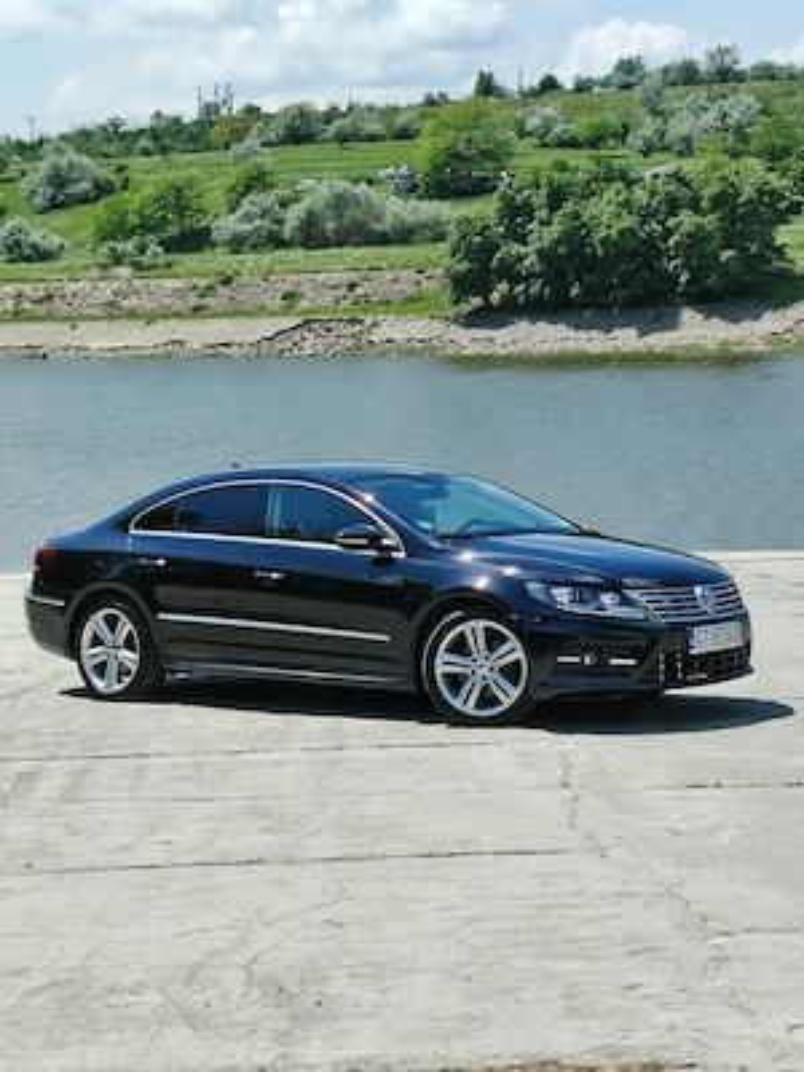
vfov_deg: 27.4
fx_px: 2199
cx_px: 402
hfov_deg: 20.7
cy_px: 536
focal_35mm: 71
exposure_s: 1/759
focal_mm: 5.25
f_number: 1.75
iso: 100
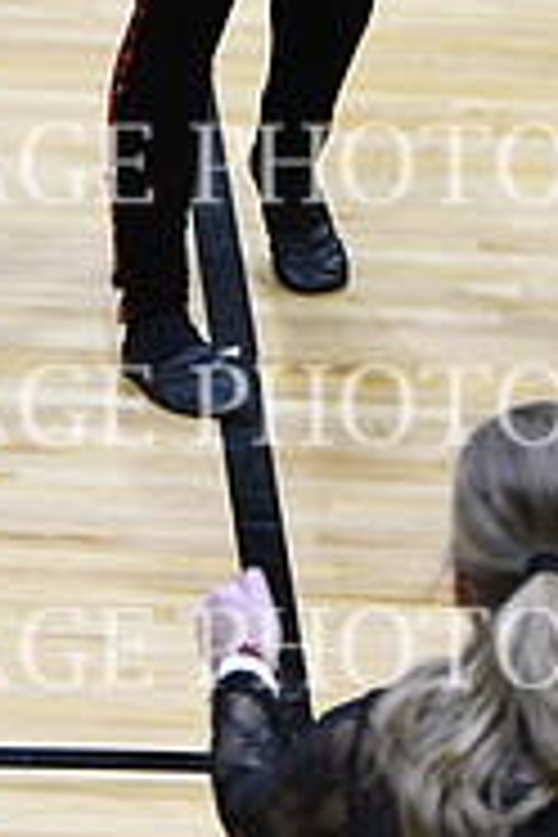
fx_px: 13019
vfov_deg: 3.7
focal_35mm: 560
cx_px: 160
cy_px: -441
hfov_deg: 2.5
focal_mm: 120
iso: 3200
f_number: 2.8
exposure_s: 1/400
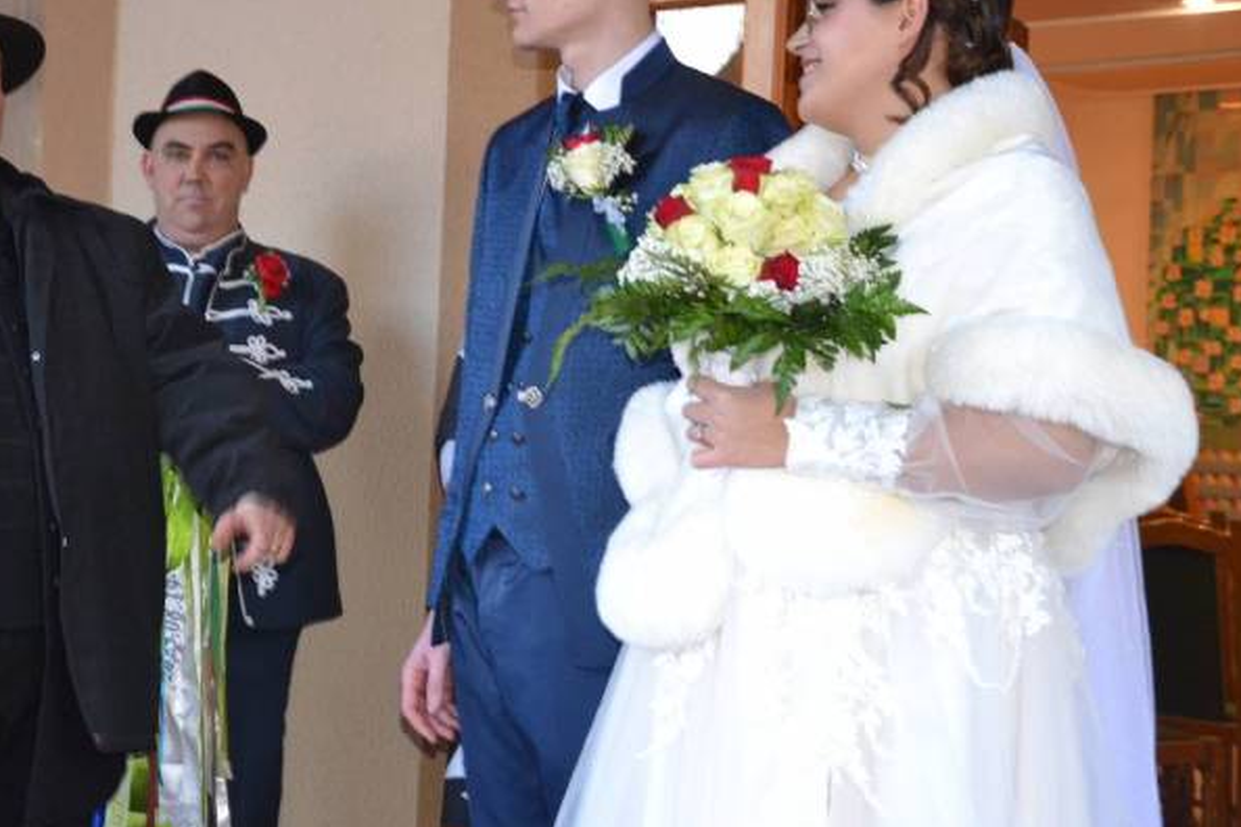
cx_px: 447
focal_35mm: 71
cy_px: 337
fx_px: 2436
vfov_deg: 19.3
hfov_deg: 28.5
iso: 1400
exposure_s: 1/60
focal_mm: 35
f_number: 4.5
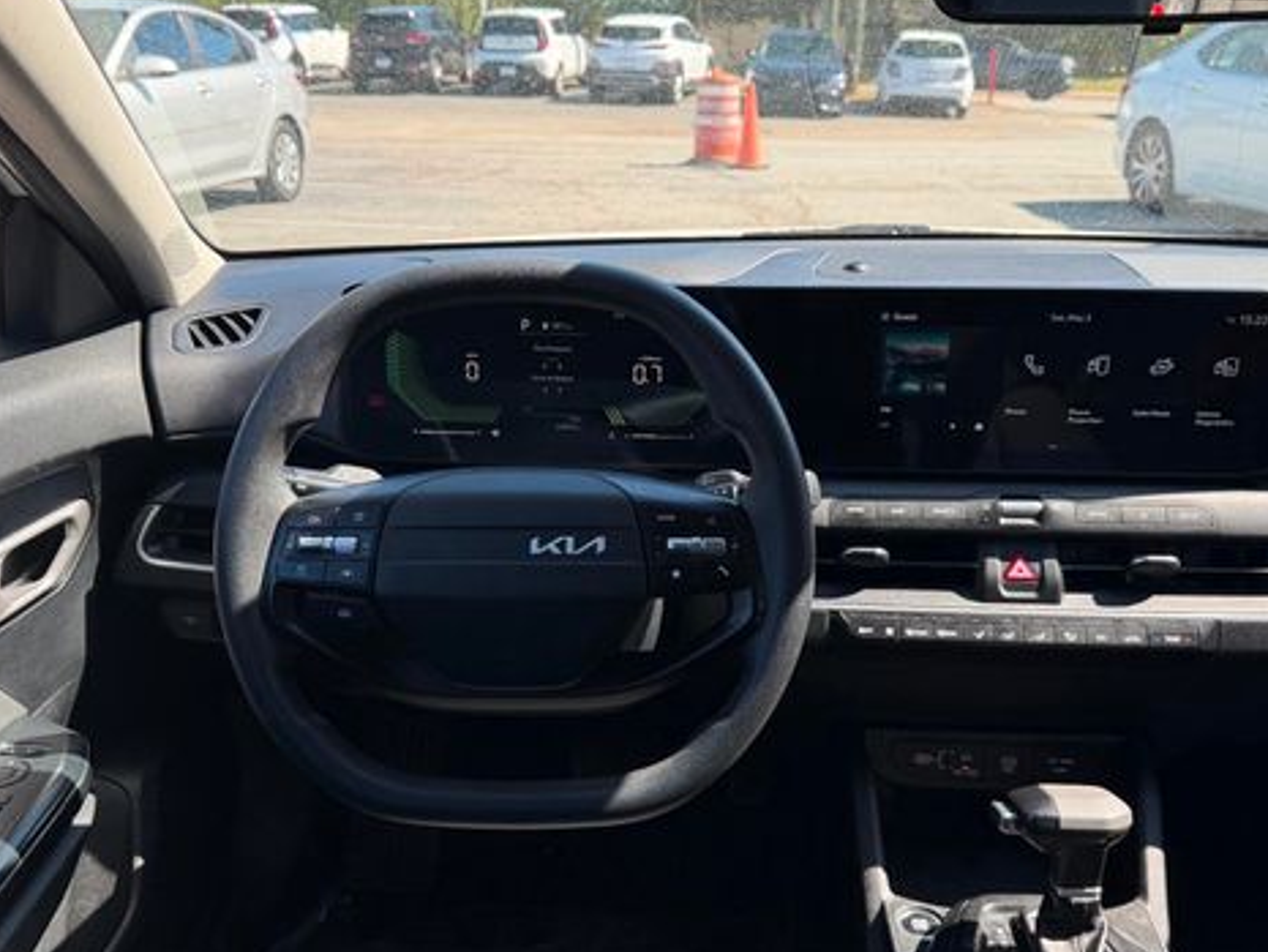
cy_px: 486
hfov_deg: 55.3
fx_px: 1209
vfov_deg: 43.0
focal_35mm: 33
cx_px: 624
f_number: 1.78
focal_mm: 6.76
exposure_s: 1/677
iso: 80
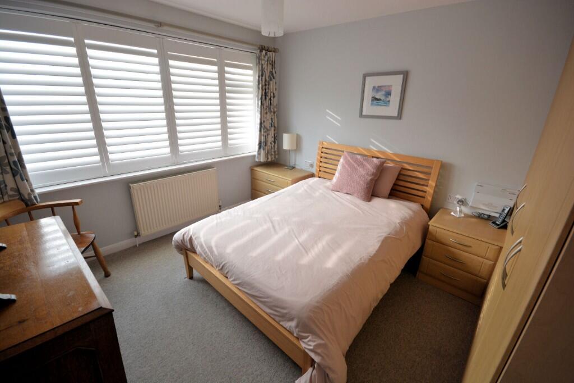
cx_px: 287
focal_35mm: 15
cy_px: 192
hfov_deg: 100.4
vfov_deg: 77.3
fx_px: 239
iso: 400
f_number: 8
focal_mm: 10
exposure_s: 1/50
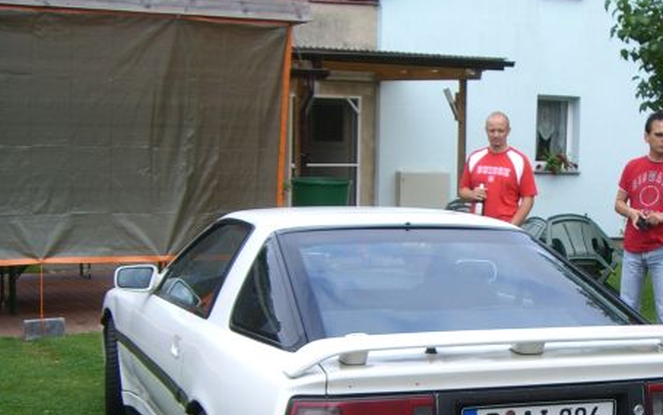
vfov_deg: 18.1
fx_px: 1283
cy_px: 371
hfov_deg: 28.3
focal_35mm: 71
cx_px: 534
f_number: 4.3
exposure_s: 1/320
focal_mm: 6.2
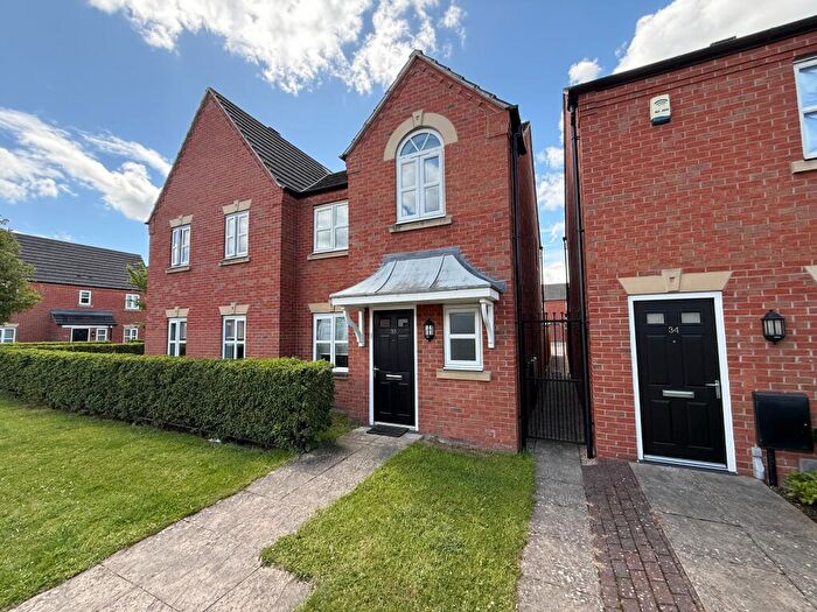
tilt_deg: +4.8
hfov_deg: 102.1
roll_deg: +0.3
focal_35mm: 14
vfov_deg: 85.7
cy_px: 306
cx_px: 408
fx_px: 330
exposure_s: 1/475
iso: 64
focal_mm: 2.22
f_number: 2.2
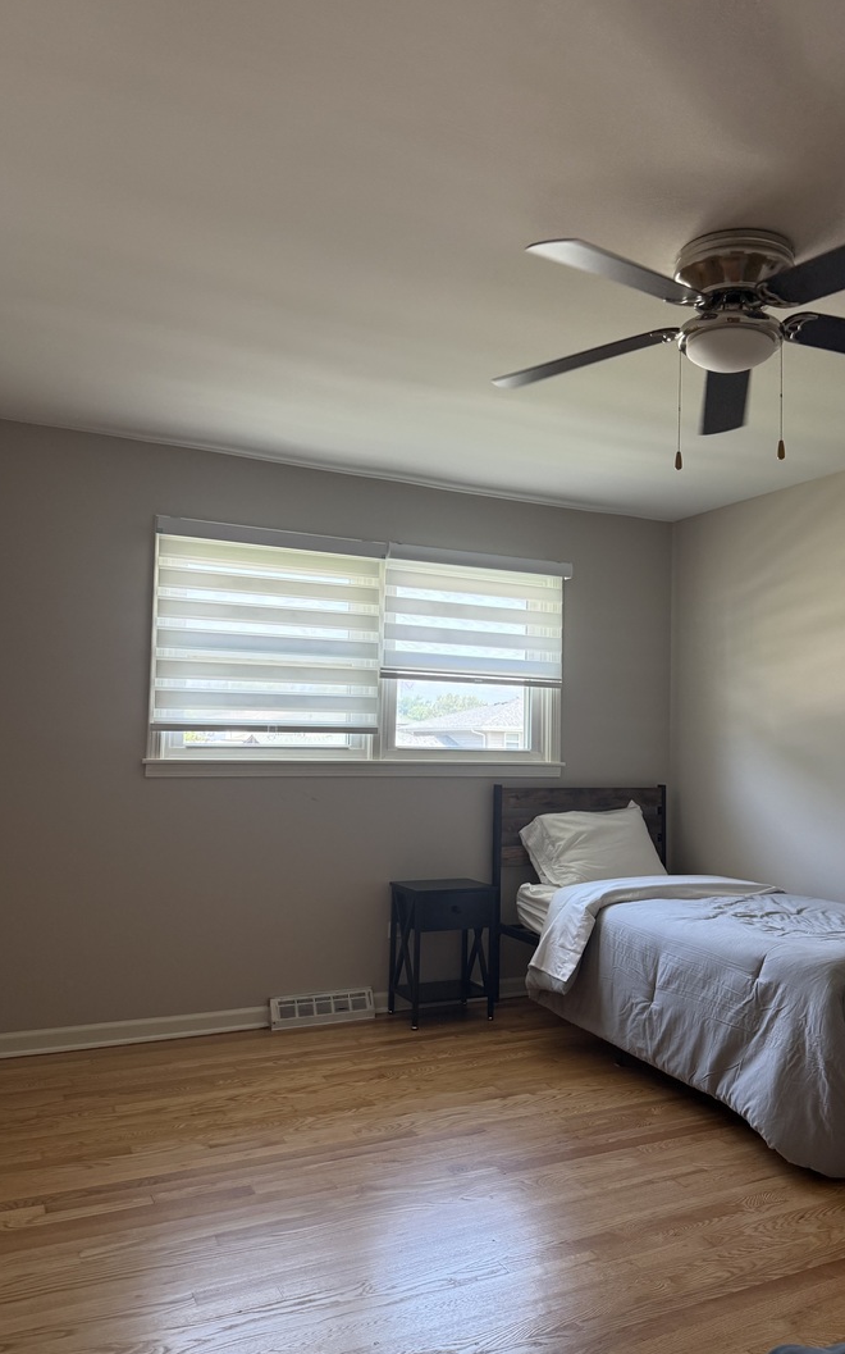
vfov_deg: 70.4
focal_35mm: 26
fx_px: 959
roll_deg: -1.8
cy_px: 674
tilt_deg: +4.5
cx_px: 463
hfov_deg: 47.5
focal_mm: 6.76
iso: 250
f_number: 1.78
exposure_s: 1/120
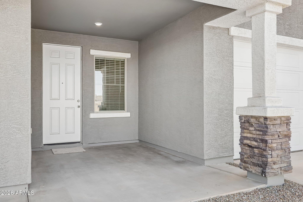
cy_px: 101
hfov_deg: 63.7
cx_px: 152
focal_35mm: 29
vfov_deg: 45.0
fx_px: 244
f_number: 8
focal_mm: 29
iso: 400
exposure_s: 1/125
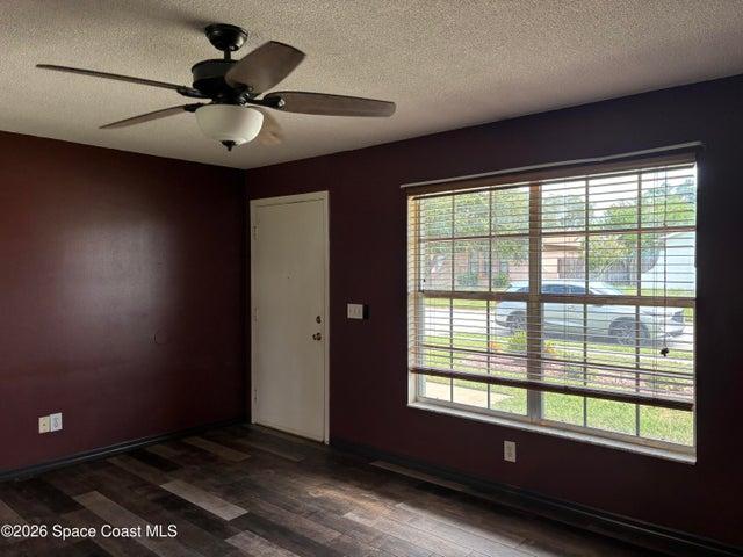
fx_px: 558
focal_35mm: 26
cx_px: 372
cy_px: 278
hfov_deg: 67.3
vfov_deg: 53.1
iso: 64
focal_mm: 5.96
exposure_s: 1/121
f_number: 1.6
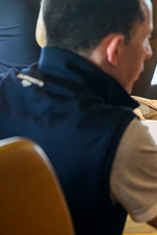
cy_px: 54
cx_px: 289
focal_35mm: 190
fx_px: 1241
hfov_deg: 7.0
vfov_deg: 10.8
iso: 2000
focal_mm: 74
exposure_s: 1/200
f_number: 4
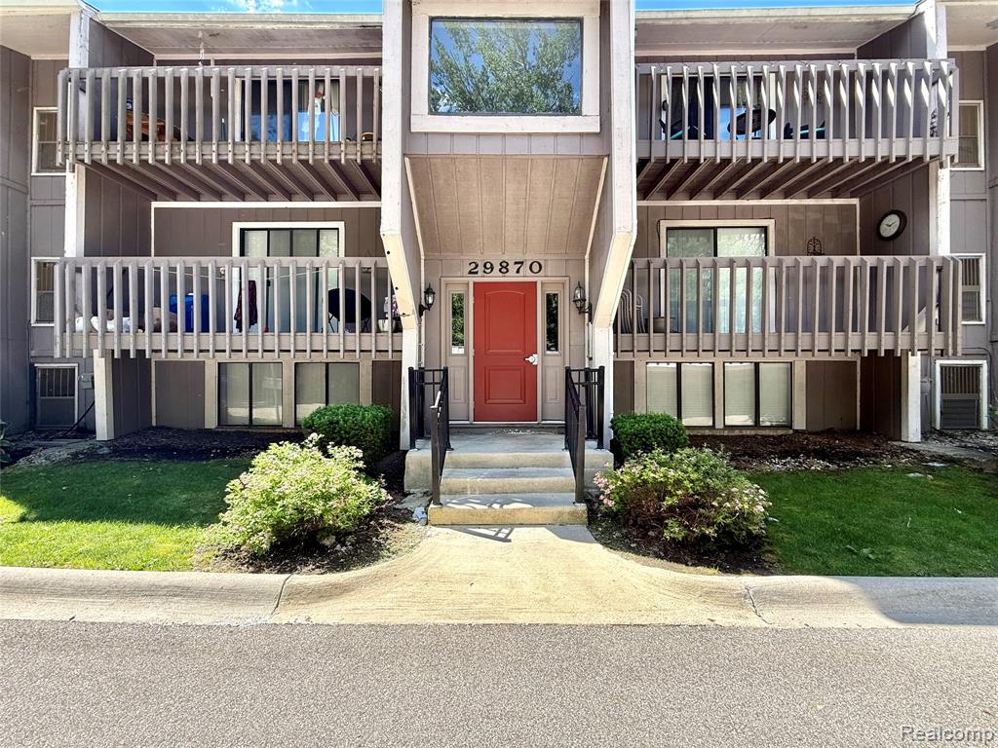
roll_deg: -0.2
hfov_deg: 102.1
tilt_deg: +0.5
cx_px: 499
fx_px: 404
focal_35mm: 14
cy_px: 374
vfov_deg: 85.7
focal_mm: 2.22
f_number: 2.2
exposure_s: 1/308
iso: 64
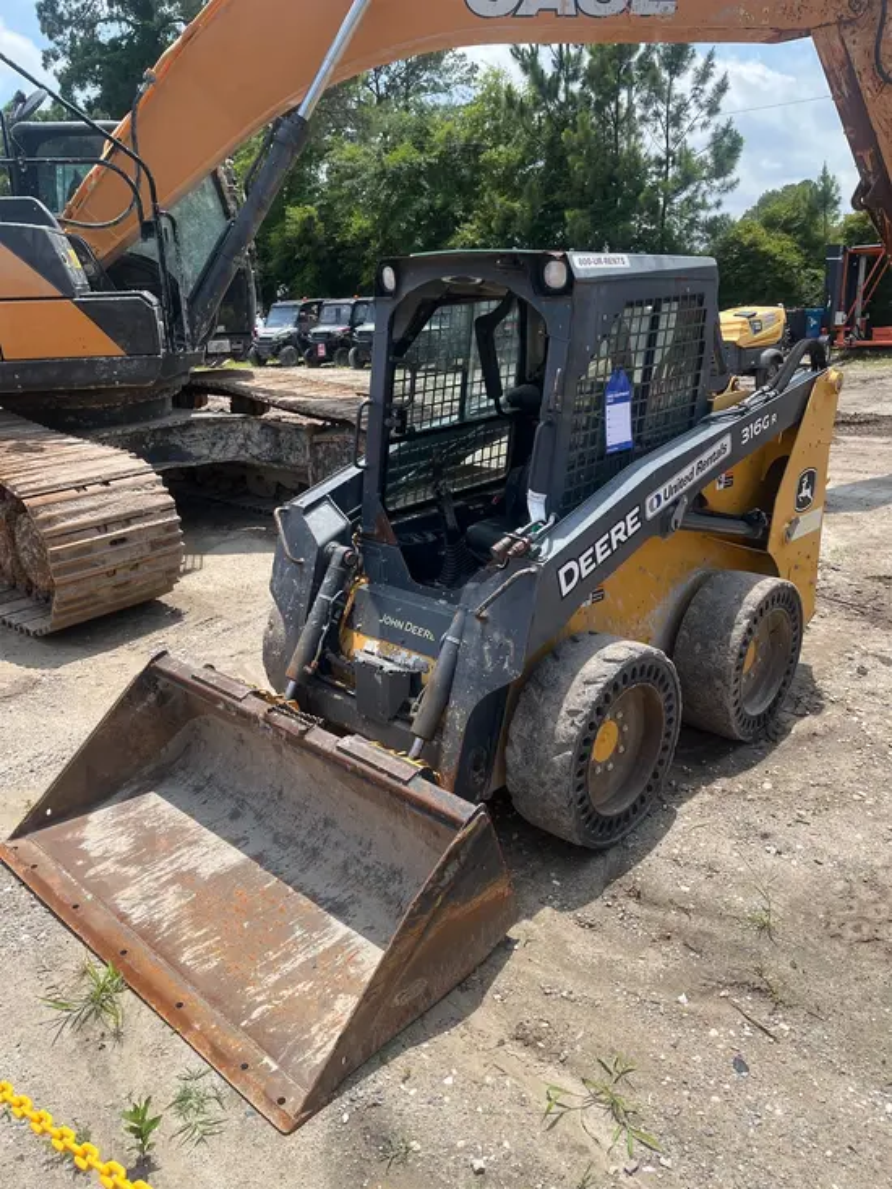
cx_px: 446
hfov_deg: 53.1
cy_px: 594
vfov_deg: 67.3
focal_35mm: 26
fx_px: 893
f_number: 1.6
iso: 50
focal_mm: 5.1
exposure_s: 1/2137
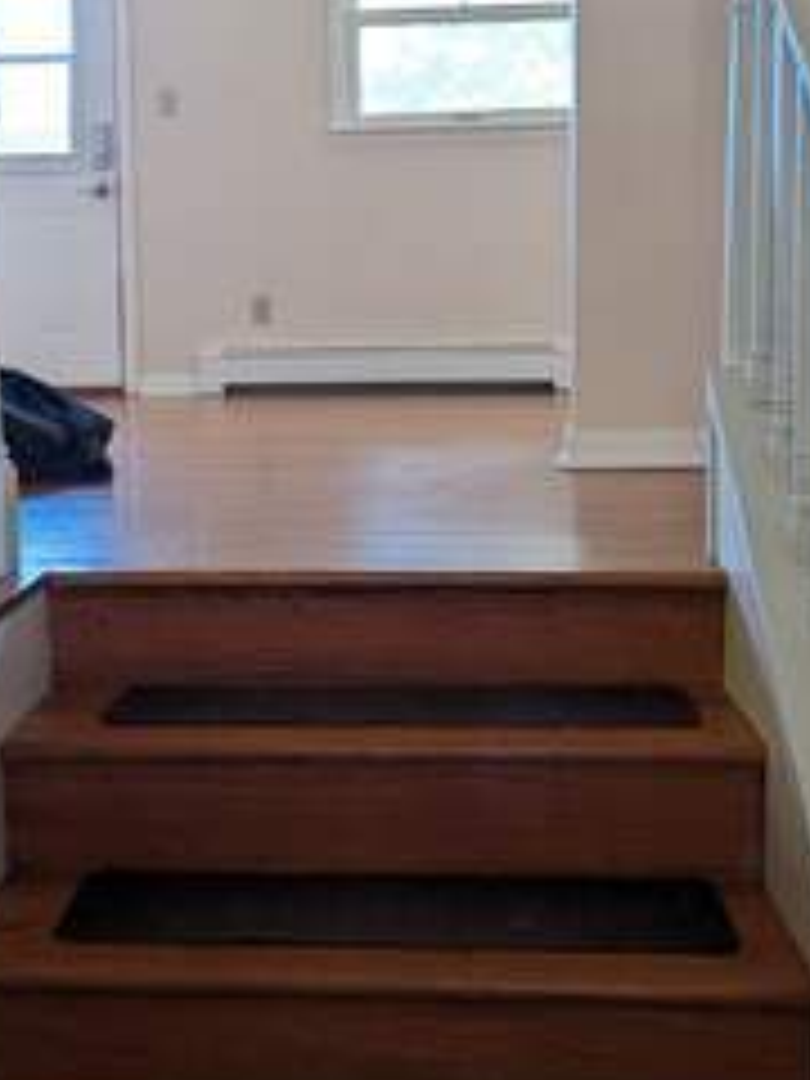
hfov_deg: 28.9
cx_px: 274
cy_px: 396
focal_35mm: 50
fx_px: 1560
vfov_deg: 37.9
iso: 579
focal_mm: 6.81
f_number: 1.85
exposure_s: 1/136
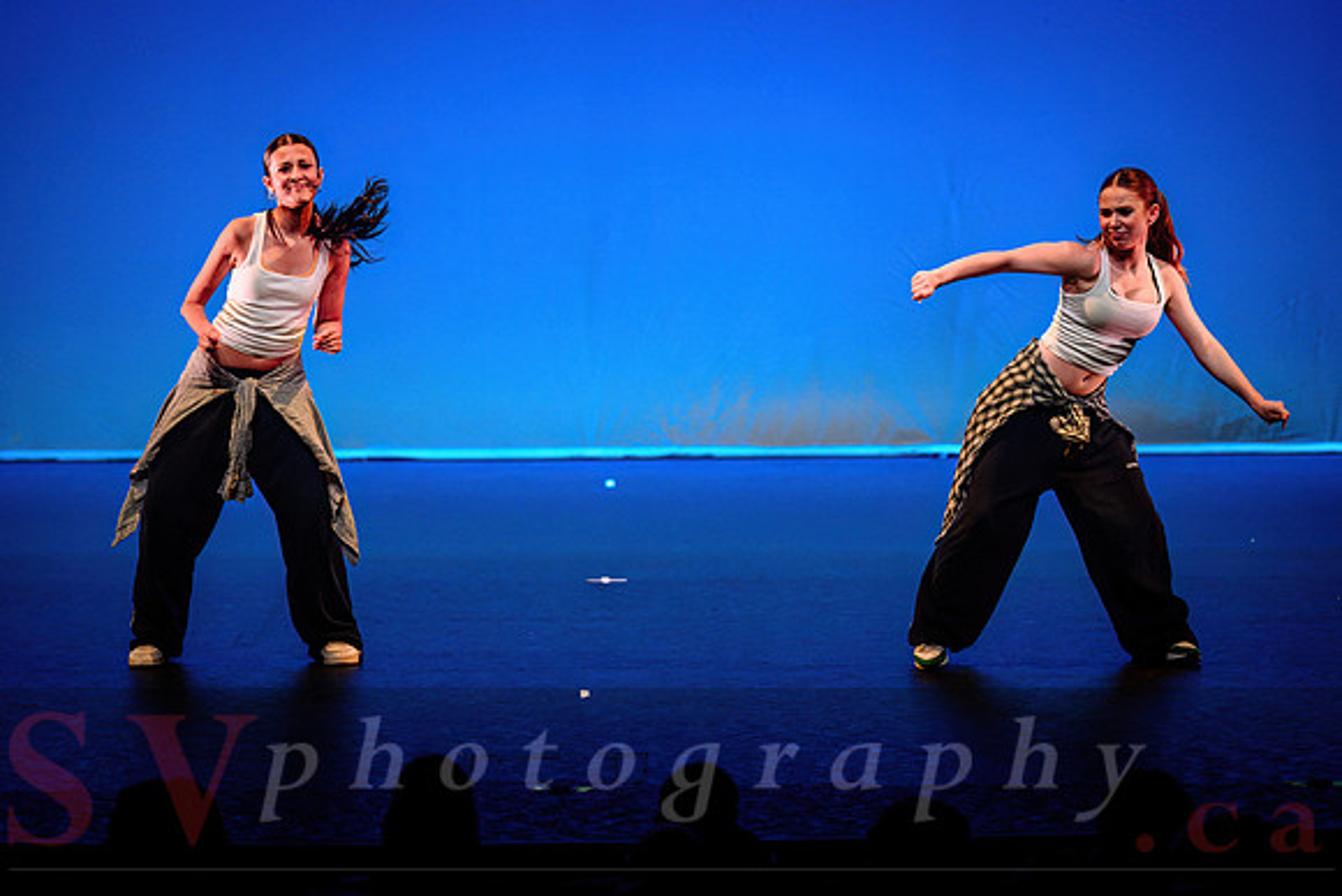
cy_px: 448
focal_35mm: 150
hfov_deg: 13.7
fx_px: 5593
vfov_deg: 9.2
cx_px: 671
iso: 1600
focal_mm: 150
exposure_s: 1/500
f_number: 2.8
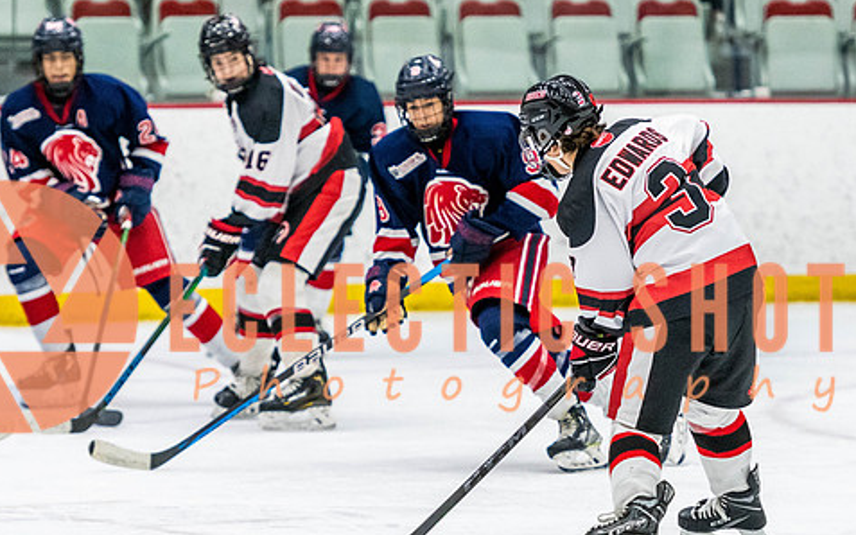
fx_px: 6998
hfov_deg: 7.0
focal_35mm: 300
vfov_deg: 4.4
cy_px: 330
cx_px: 544
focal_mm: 150
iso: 2500
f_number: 2.8
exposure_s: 1/640
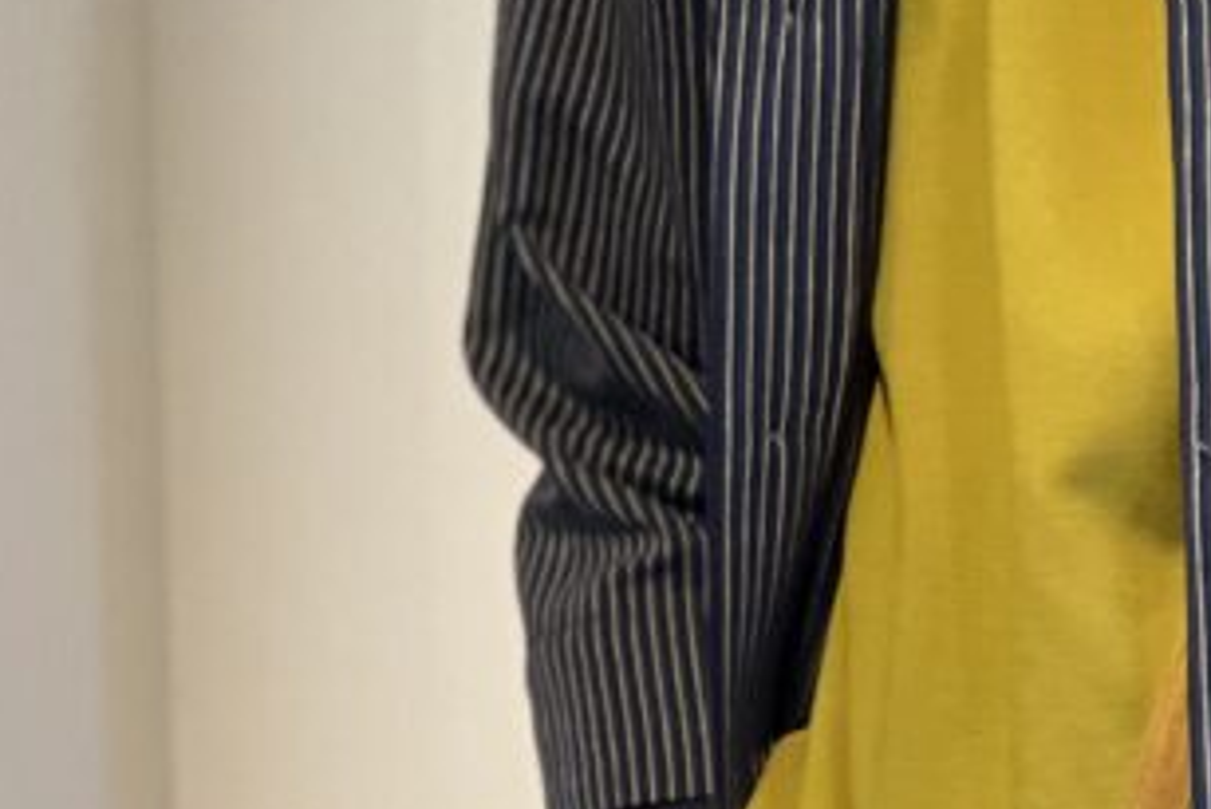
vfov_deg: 5.1
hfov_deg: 7.7
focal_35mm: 267
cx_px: 1172
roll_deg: +1.5
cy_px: -154
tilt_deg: -1.7
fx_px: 8985
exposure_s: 1/25
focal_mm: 9
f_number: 2.8
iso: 320
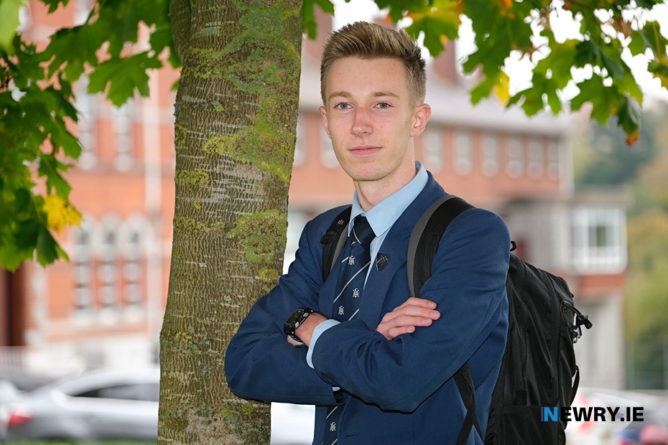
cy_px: 222
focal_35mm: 147
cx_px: 334
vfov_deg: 9.3
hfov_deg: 14.0
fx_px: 2727
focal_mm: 98.2
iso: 400
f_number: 2.8
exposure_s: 1/125
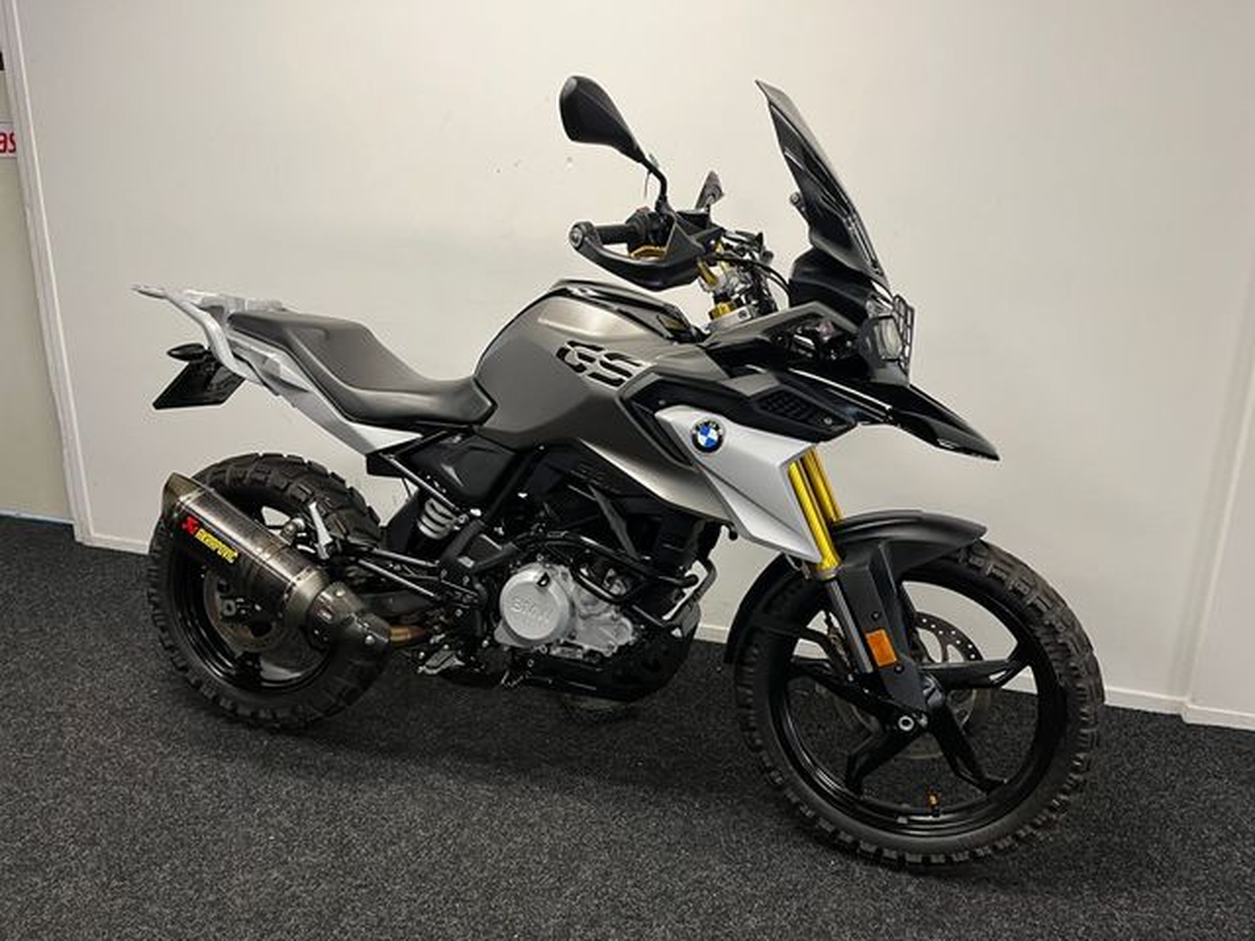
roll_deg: -0.4
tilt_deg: -16.4
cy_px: 470
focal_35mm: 26
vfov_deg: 53.1
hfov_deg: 67.3
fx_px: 943
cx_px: 628
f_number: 1.6
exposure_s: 1/50
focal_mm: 5.1
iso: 100
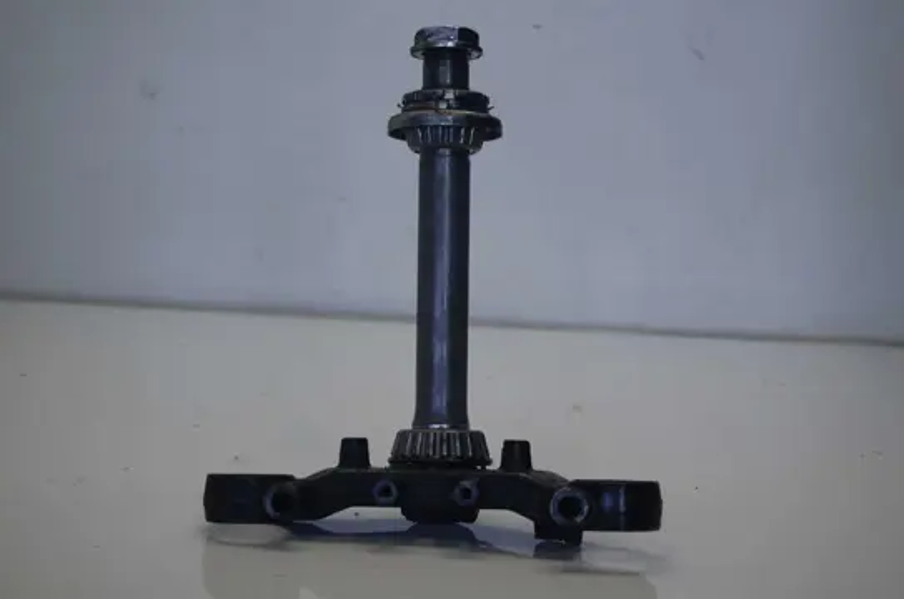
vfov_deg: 18.9
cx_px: 452
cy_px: 300
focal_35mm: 72
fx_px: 1805
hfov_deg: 28.1
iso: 400
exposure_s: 1/100
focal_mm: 48
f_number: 5.6
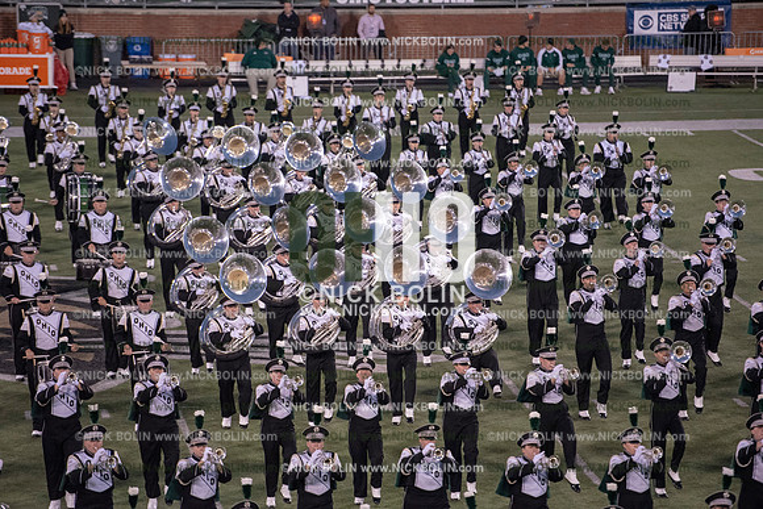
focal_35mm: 200
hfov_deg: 10.3
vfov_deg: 6.9
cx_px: 382
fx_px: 4240
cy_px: 254
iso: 5000
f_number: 3.2
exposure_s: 1/1250
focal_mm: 200
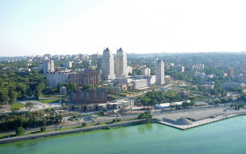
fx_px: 255
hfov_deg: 51.5
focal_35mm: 38
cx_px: 124
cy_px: 67
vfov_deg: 33.5
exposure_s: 1/500
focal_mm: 5.2
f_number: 2.8
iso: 80
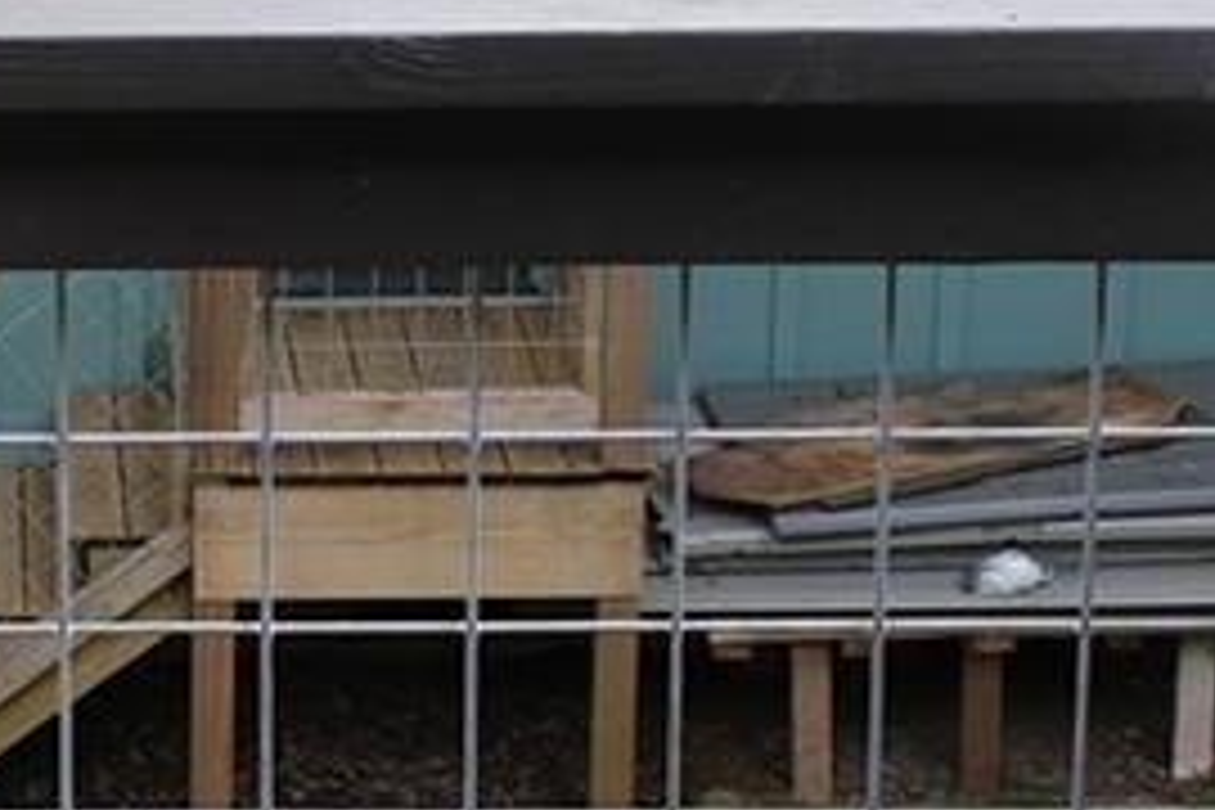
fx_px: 4353
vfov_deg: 10.4
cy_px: -205
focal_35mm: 129
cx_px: -135
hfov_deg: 15.5
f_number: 4
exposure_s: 1/340
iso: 320
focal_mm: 11.1
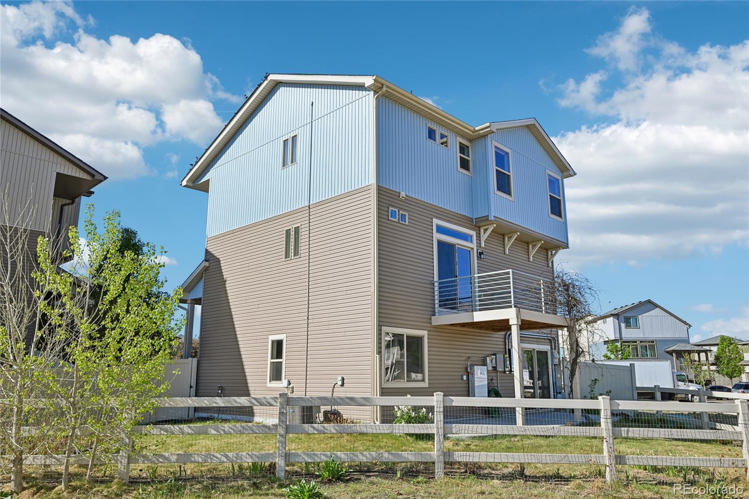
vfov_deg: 49.5
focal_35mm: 26
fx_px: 541
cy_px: 250
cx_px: 374
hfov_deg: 69.4
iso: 64
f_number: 11
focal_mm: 26
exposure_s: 1/80
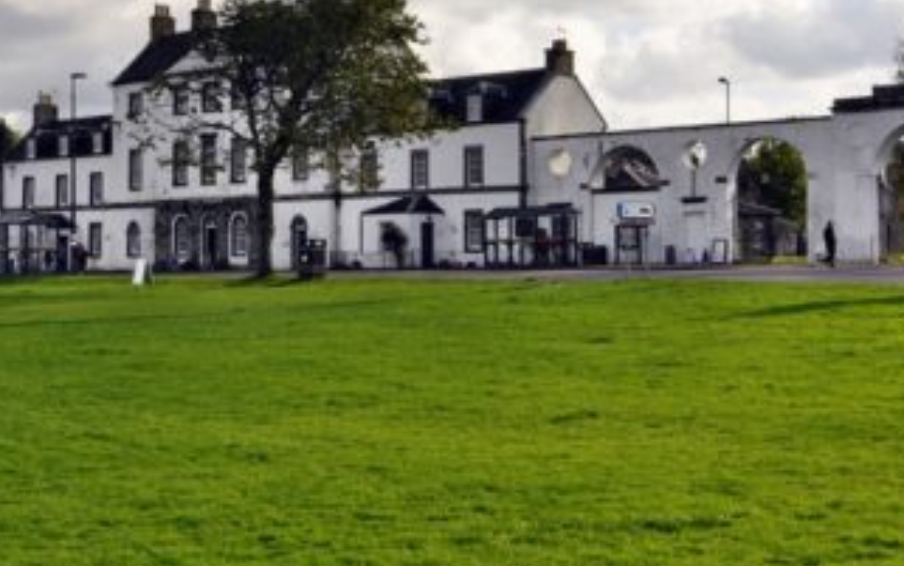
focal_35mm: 67
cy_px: 170
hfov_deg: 30.5
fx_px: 1652
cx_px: 358
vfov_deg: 19.4
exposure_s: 1/200
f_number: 13
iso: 200
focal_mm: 22
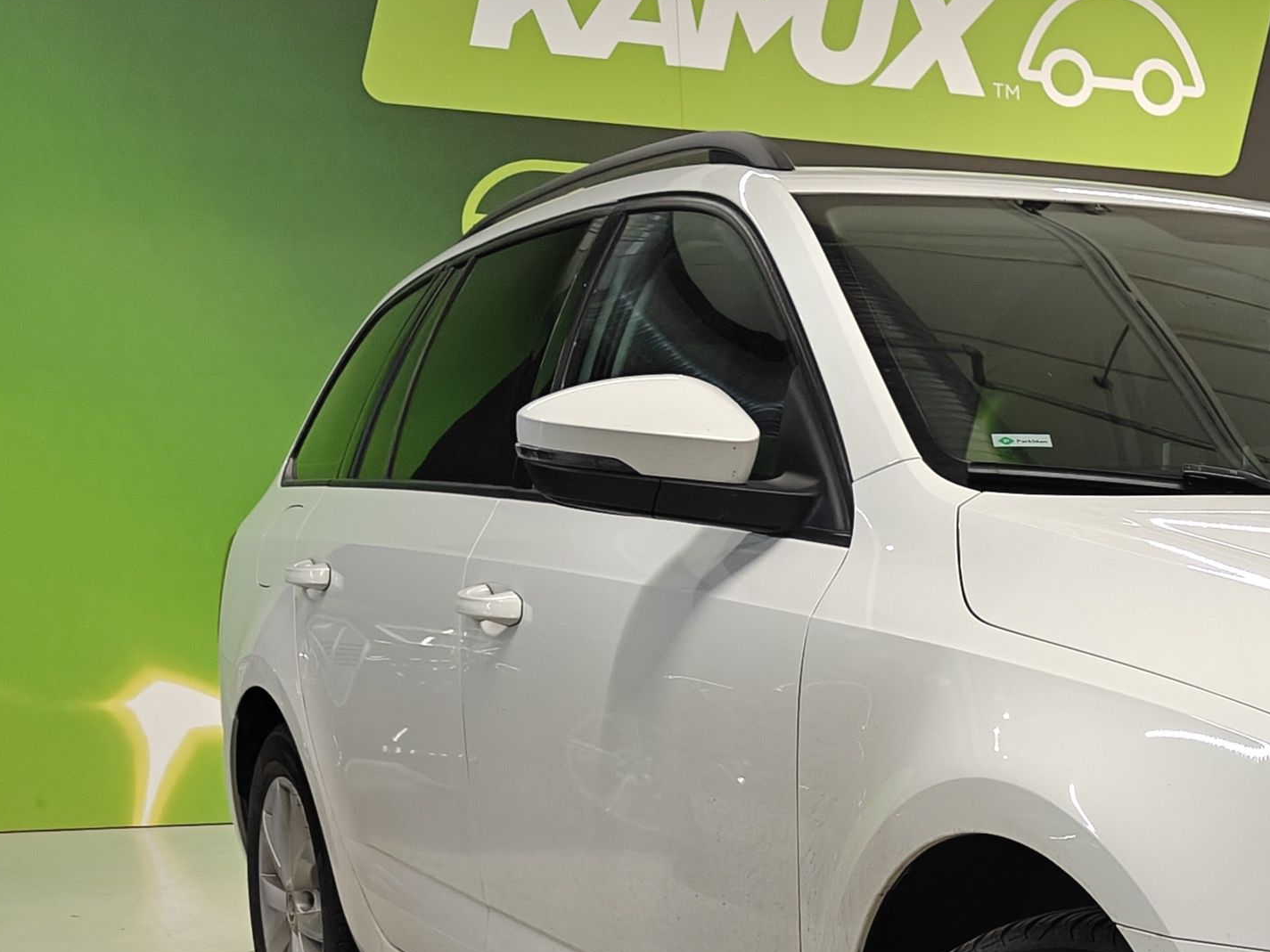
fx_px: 2532
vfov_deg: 20.4
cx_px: 1501
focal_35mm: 69
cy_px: 1035
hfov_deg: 25.5
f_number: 1.8
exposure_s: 1/100
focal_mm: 5.59
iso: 125
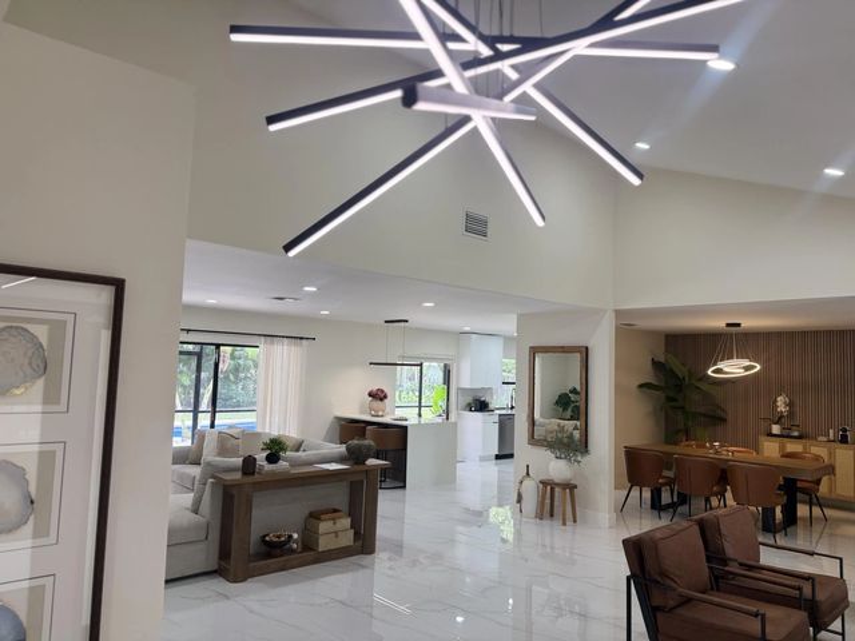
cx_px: 428
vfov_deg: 56.8
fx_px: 593
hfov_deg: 71.6
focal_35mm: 24
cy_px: 320
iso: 125
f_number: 1.78
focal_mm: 6.76
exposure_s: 1/234
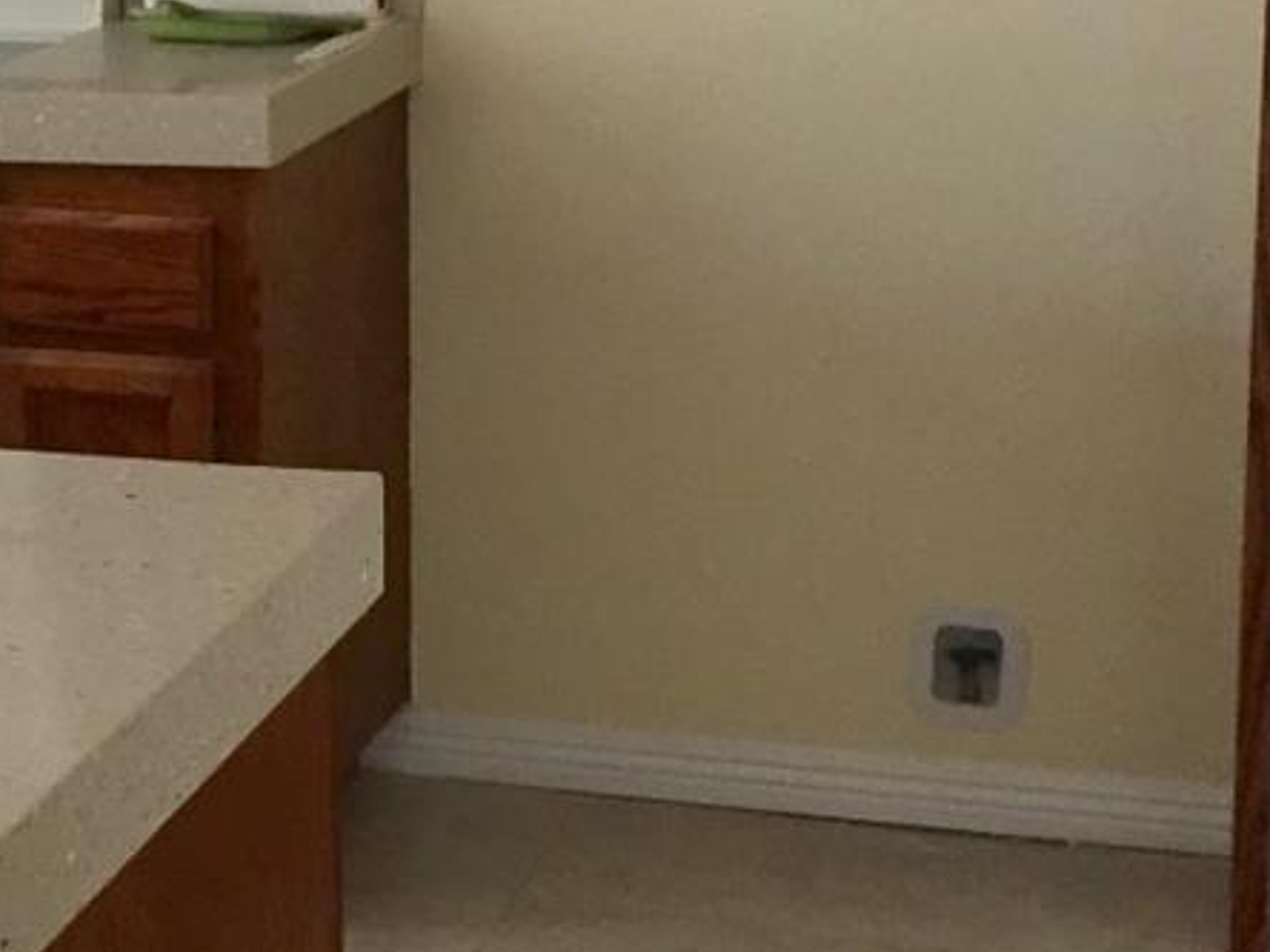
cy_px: 312
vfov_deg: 15.1
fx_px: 3595
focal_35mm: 98
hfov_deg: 18.6
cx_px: -383
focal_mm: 4.15
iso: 125
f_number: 2.2
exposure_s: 1/30
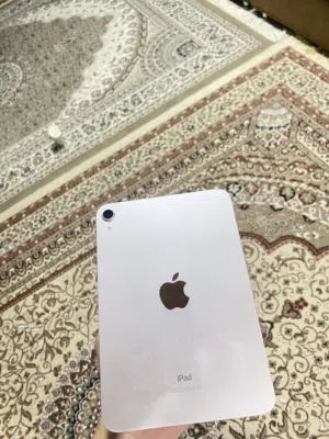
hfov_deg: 53.1
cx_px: 164
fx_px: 329
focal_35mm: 26
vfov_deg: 67.3
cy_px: 220
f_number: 1.8
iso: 200
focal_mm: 4.25
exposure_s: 1/50
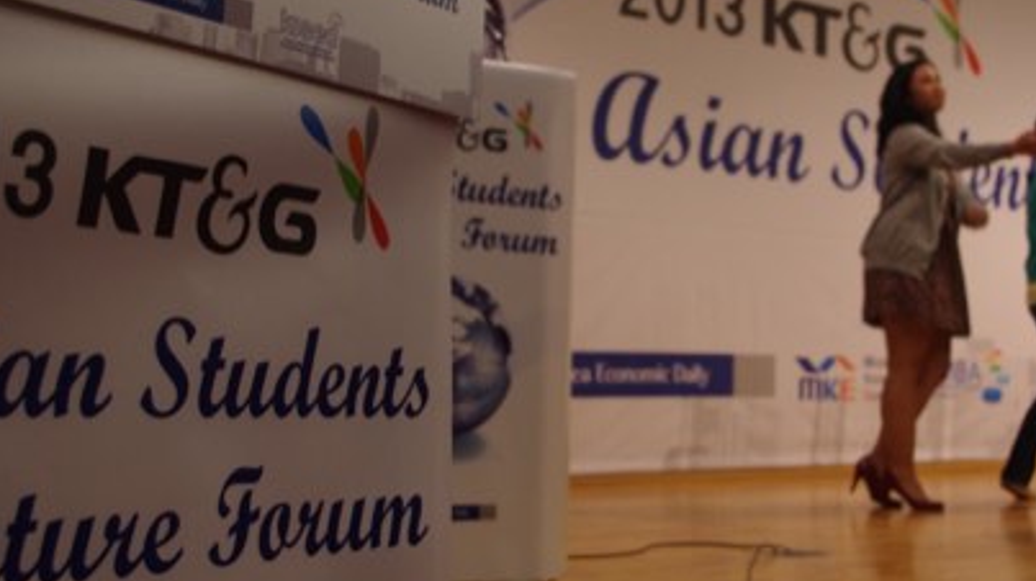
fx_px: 1592
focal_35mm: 58
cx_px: 609
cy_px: 257
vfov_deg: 20.7
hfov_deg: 35.9
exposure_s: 1/50
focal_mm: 21.25
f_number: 4
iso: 800
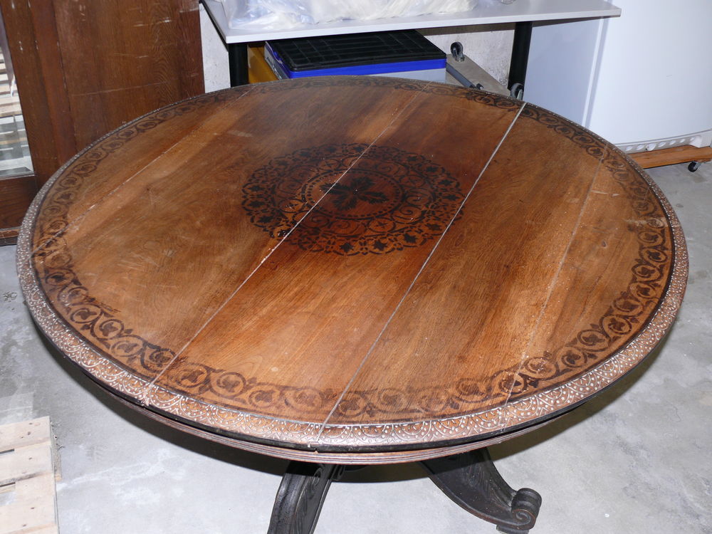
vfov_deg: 36.0
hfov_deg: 46.8
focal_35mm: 40
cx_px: 356
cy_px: 267
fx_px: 823
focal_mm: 8.3
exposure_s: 1/30
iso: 100
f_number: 2.8
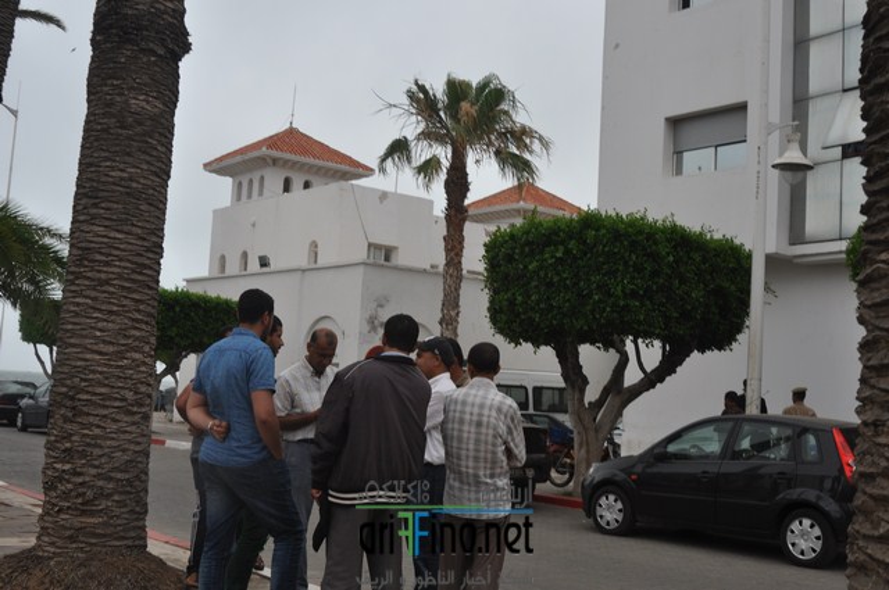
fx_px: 1036
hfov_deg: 46.5
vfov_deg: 31.8
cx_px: 444
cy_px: 295
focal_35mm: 42
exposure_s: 1/200
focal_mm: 28
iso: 200
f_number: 7.1
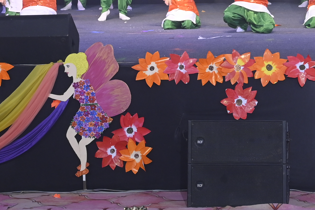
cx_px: 247
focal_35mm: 154
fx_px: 1346
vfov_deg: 8.7
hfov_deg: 13.3
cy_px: -95
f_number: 6.3
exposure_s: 1/200
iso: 1000
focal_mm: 40
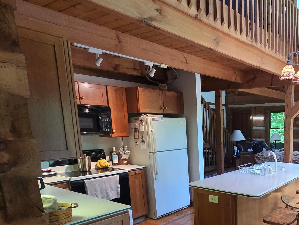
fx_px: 233
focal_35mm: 27
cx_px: 248
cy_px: 178
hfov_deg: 59.1
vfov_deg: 48.6
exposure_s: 1/60
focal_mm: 2.2
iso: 500
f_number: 2.2
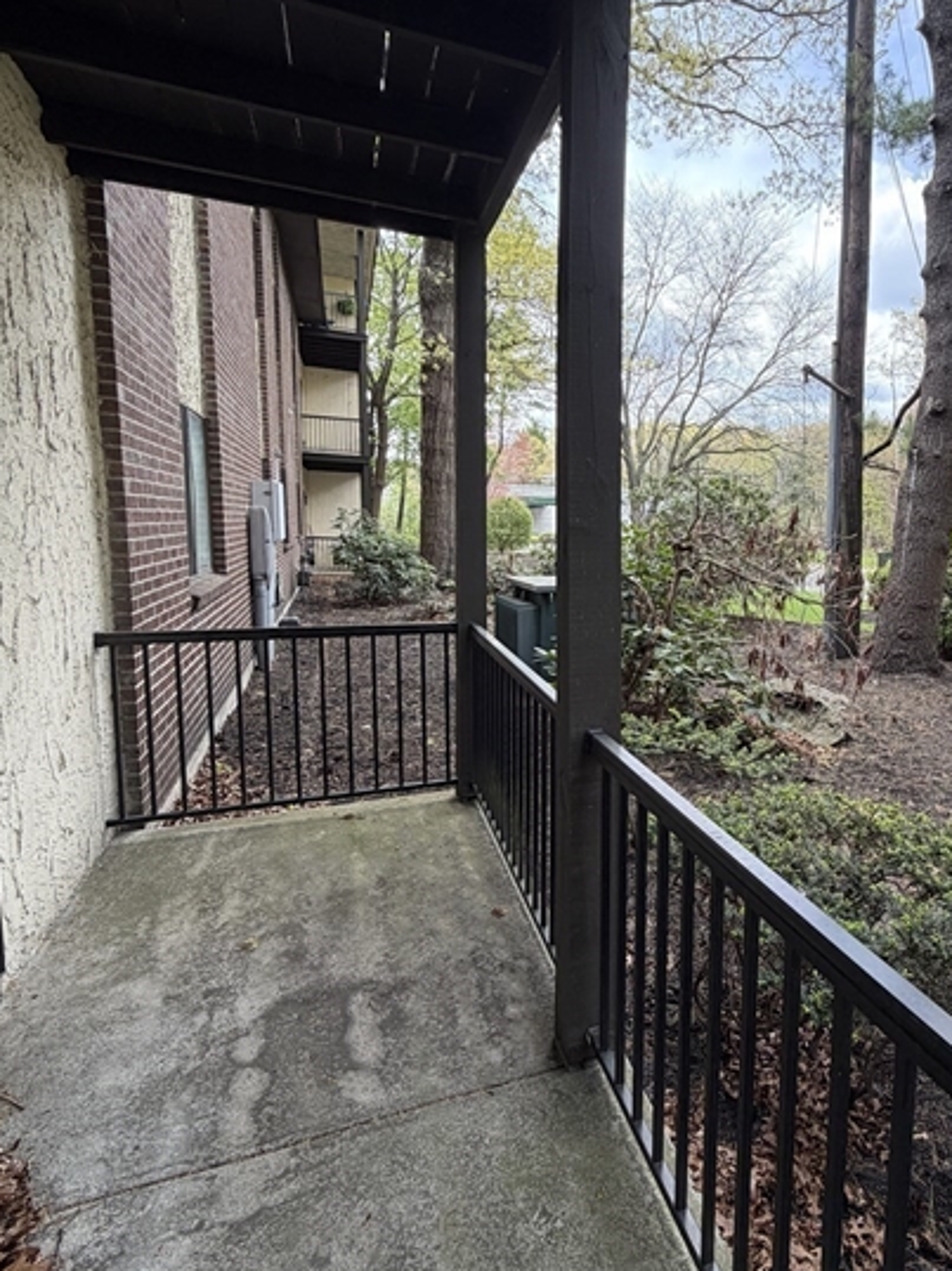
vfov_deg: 81.7
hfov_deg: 63.6
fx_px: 734
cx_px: 661
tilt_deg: -6.2
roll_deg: -2.1
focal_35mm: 20
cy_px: 602
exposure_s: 1/198
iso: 40
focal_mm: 2.22
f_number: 2.2
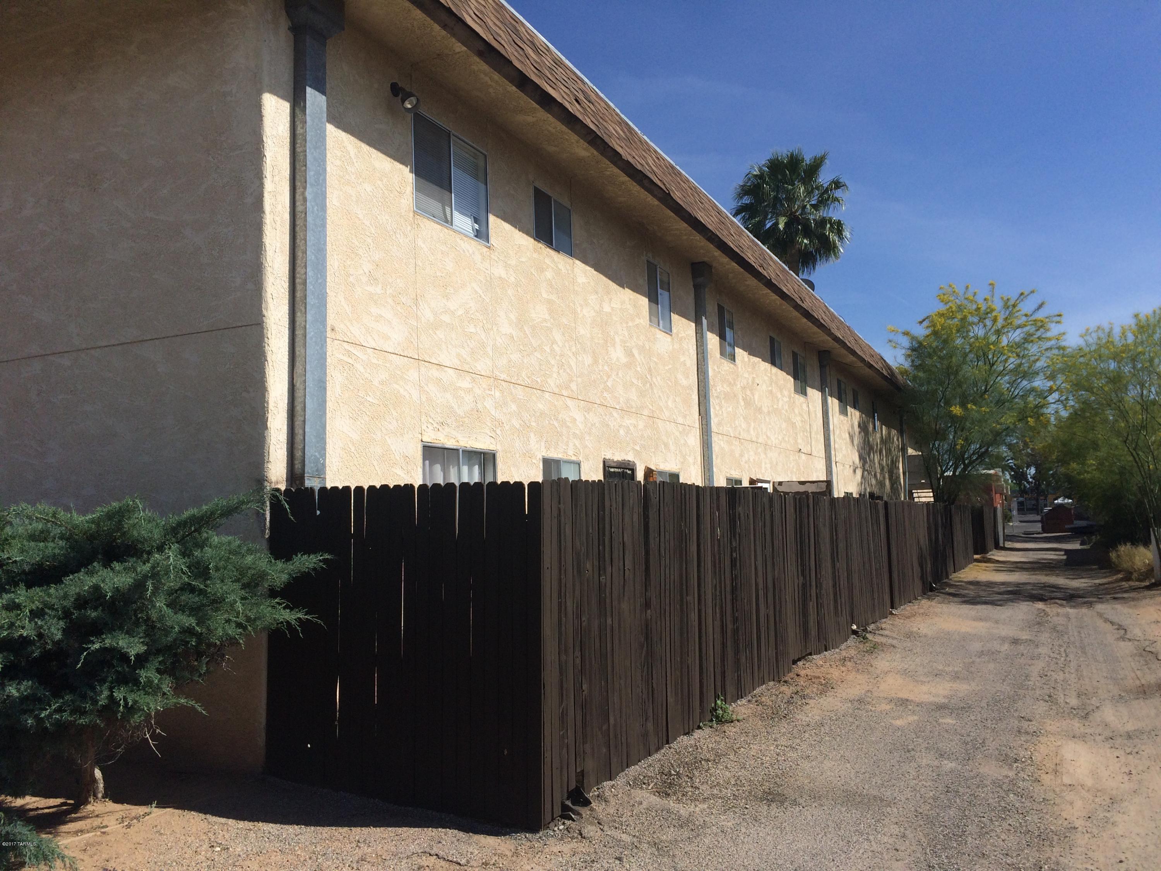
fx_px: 973
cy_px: 436
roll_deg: +3.2
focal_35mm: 29
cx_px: 580
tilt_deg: +6.1
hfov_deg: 61.7
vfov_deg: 48.2
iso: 32
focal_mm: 4.15
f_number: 2.2
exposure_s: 1/3731
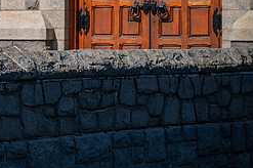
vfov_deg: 4.9
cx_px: -30
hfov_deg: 7.3
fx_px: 1958
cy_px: 7
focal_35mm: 279
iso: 50
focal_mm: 116
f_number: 4
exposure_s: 1/1000
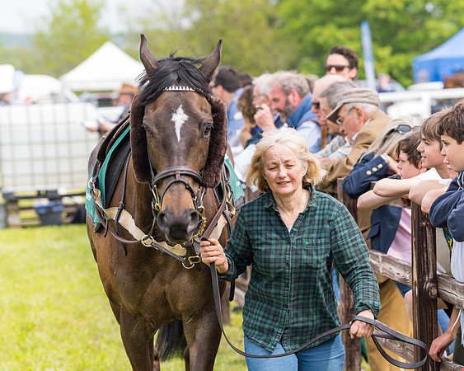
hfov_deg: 11.1
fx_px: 2386
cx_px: 288
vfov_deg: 8.9
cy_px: 212
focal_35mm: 174
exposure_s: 1/200
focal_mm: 135
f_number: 4.5
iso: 50
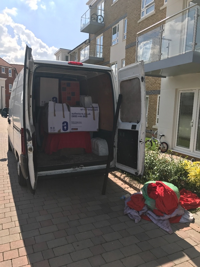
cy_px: 134
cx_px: 100
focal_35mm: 28
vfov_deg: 63.4
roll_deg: -2.5
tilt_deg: -5.7
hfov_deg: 49.7
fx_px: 216
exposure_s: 1/1916
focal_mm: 3.99
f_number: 1.8
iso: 20
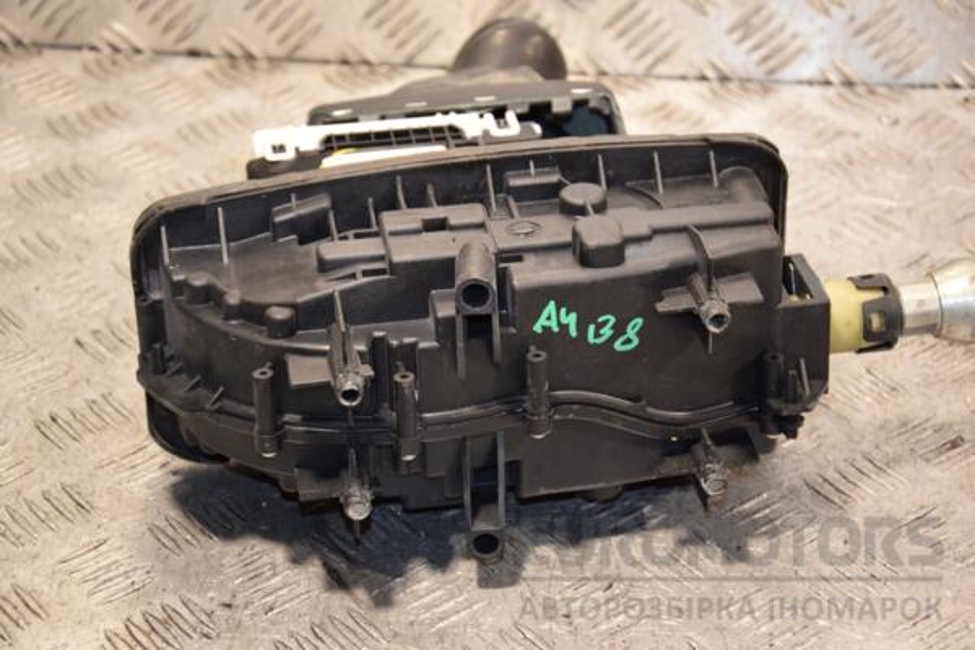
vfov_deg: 13.8
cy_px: 325
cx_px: 488
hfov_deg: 20.6
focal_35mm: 99
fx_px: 2681
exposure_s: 1/80
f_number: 5.3
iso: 800
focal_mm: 66
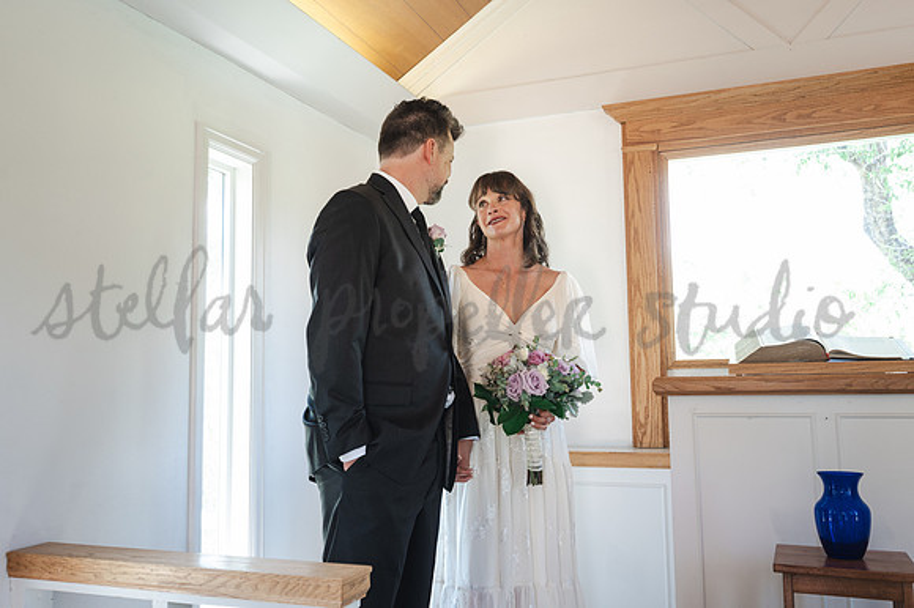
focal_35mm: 30
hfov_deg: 62.0
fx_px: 761
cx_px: 457
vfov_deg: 43.6
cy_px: 304
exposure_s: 1/100
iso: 1000
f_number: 4
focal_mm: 30
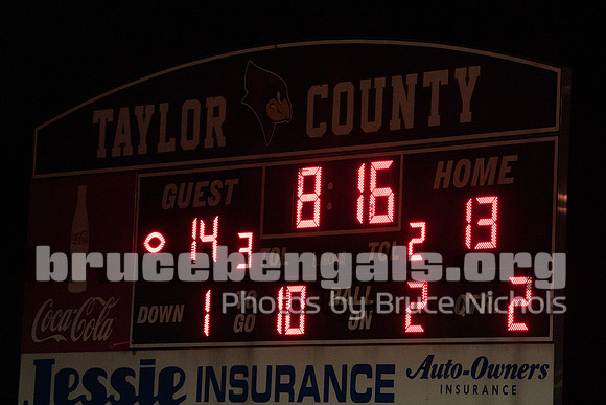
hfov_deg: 12.9
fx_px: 2684
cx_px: 372
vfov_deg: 8.6
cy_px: 202
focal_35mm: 159
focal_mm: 130
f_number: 2.8
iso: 12800
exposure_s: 1/1000
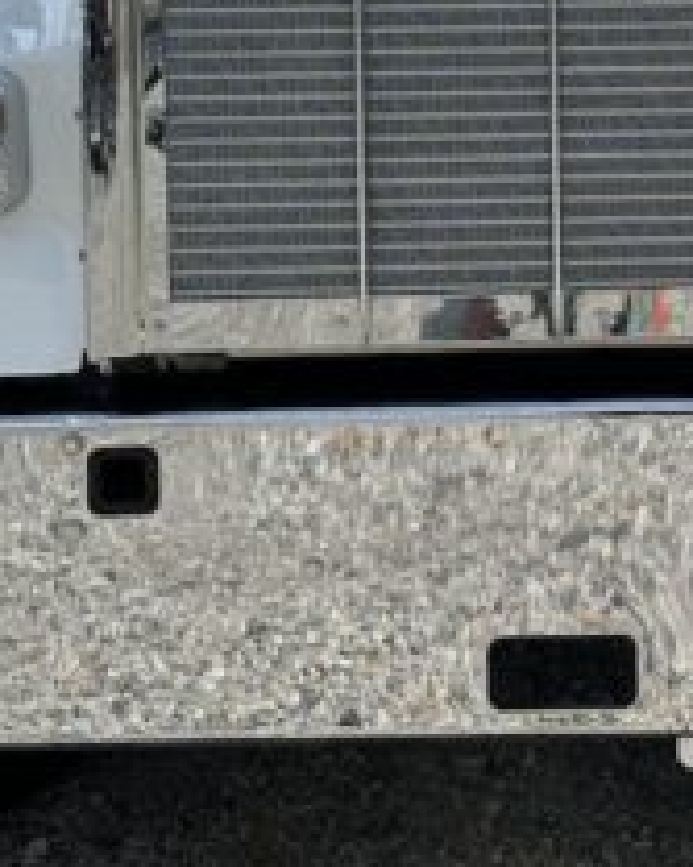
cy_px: -54
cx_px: 643
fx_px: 2206
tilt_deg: -3.6
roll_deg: +0.8
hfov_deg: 17.5
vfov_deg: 21.3
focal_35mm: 86
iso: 80
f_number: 1.78
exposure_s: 1/7576
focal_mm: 6.86
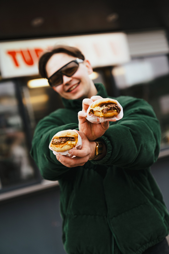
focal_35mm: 70
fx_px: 493
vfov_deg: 28.8
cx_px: 84
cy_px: 127
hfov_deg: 19.5
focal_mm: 70
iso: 100
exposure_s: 1/400
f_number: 2.8
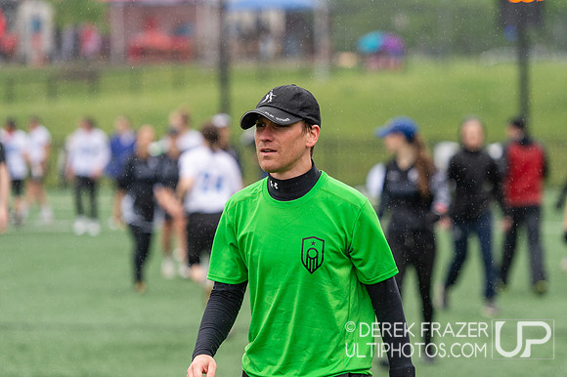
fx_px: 2721
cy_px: 154
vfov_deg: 7.9
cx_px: 314
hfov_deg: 11.9
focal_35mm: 173
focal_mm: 145
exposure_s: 1/1250
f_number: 2.8
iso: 900
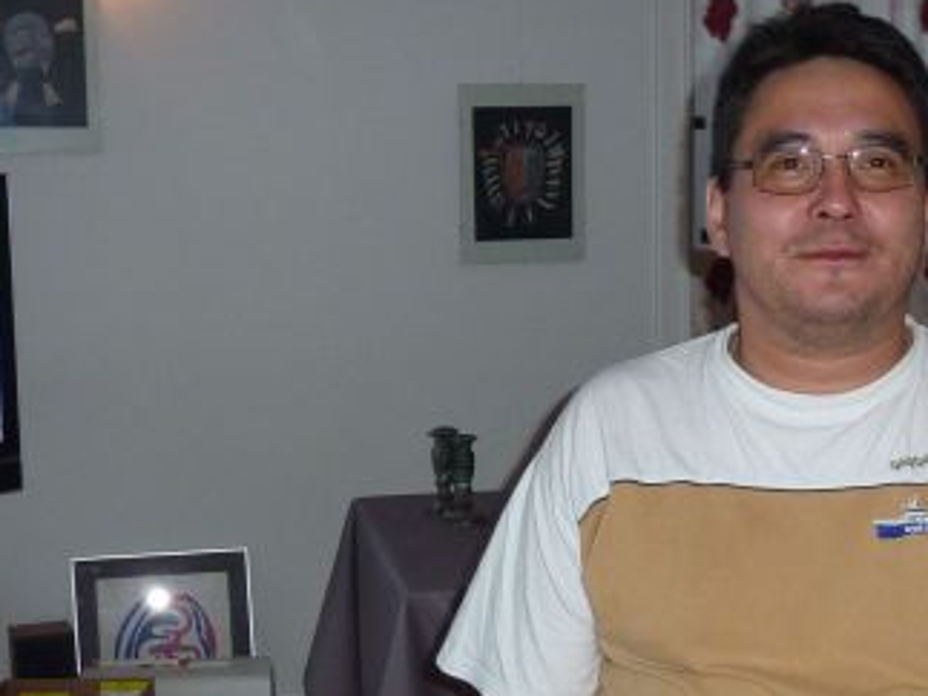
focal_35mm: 62
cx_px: 477
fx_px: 1662
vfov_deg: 23.3
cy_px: 555
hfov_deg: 31.2
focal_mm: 4.1
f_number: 3.3
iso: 100
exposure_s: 1/30
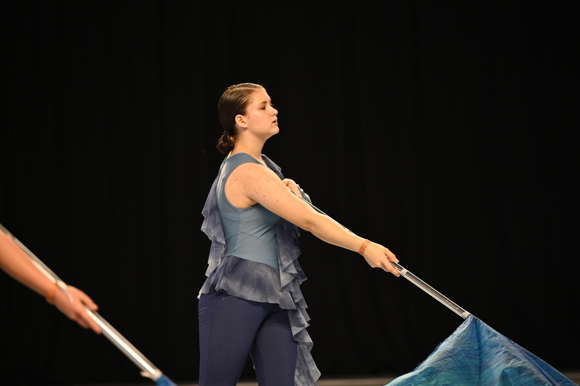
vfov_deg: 6.9
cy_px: 193
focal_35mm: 200
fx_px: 3220
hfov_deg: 10.3
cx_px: 290
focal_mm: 200
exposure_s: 1/1000
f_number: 2.8
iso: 1600
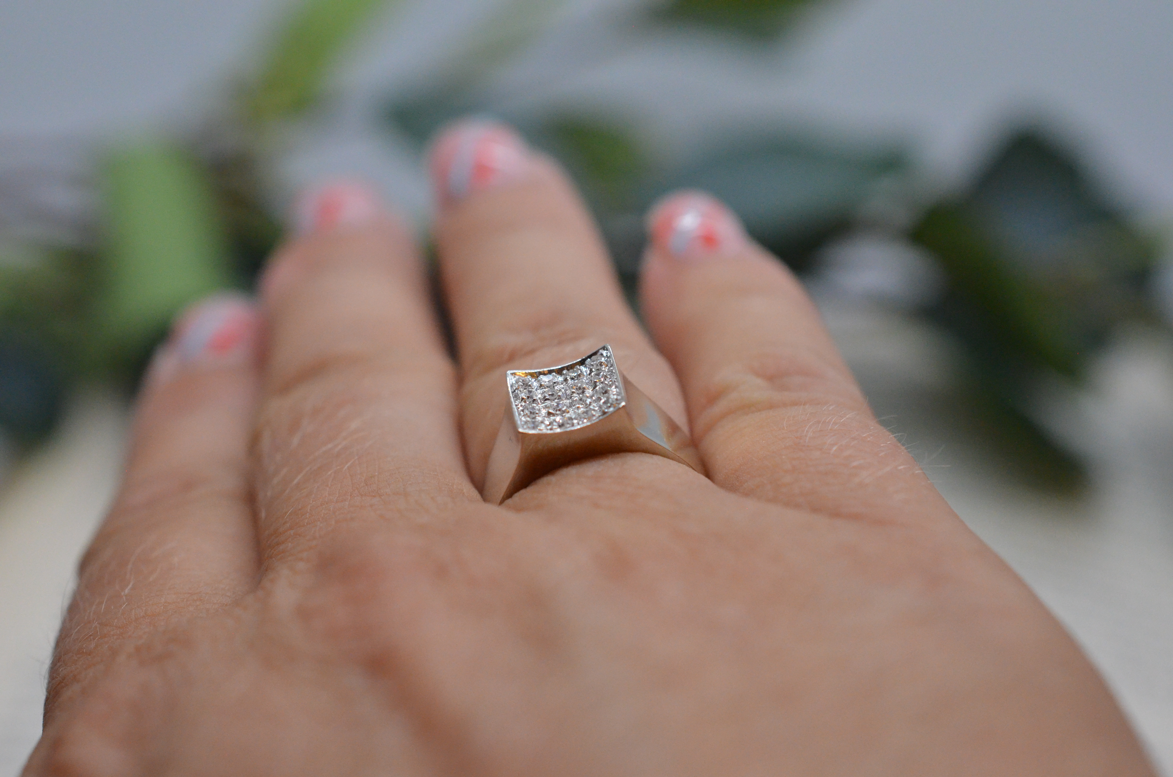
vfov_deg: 22.5
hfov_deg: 33.5
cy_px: 388
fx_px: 1951
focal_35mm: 60
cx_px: 586
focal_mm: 40
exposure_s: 1/2000
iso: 3200
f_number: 5.6
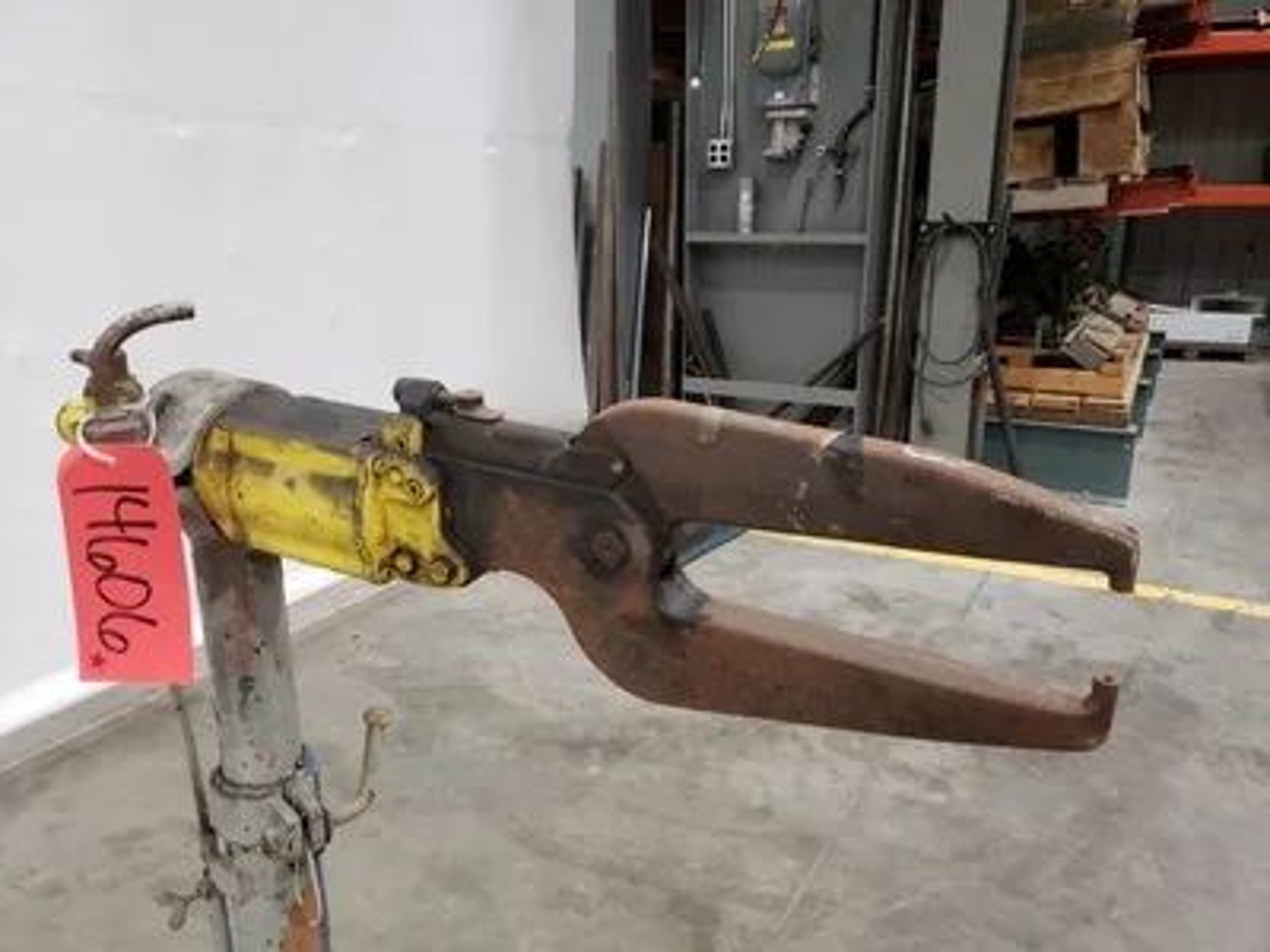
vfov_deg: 53.1
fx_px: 954
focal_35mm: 26
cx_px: 635
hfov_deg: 67.3
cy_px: 476
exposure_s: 1/40
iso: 320
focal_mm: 4.3
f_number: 1.5
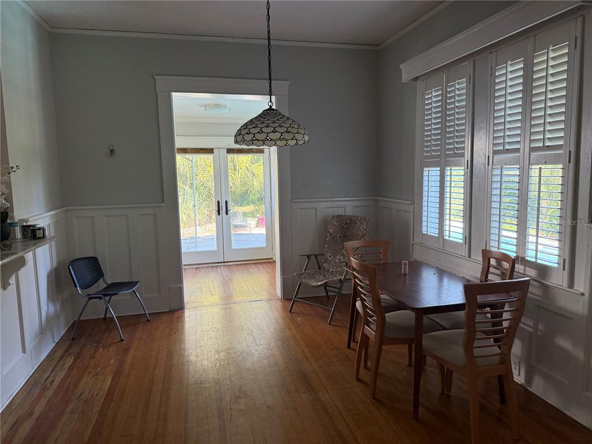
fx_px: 410
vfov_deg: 56.8
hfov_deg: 71.6
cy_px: 222
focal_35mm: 24
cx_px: 296
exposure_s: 1/129
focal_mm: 6.76
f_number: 1.78
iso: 160
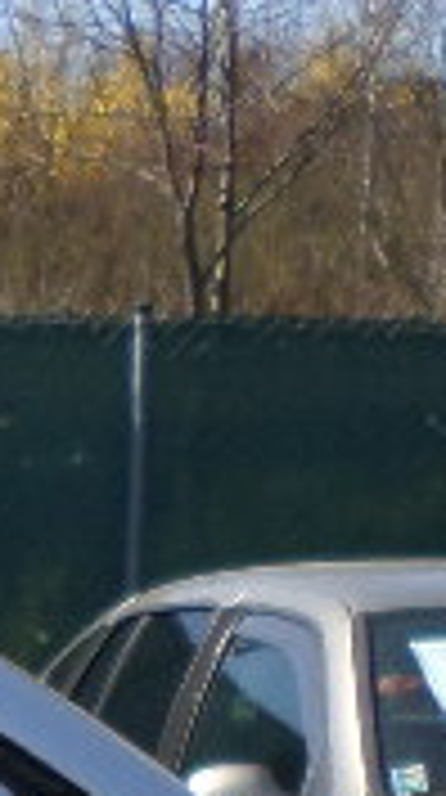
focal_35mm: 158
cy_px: 1259
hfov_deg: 6.7
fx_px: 3336
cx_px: -1036
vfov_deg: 12.8
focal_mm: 4.5
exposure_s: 1/1000
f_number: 2.5
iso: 80
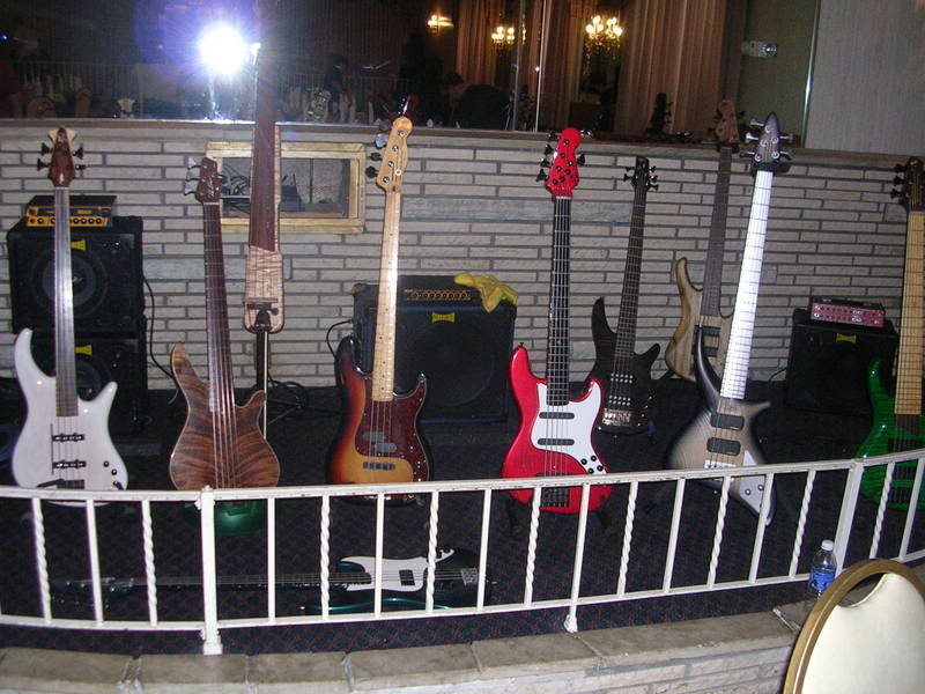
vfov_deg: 37.7
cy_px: 347
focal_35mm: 38
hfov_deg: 49.0
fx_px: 1015
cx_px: 462
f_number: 2.8
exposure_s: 1/60.1
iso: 165
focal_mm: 5.8
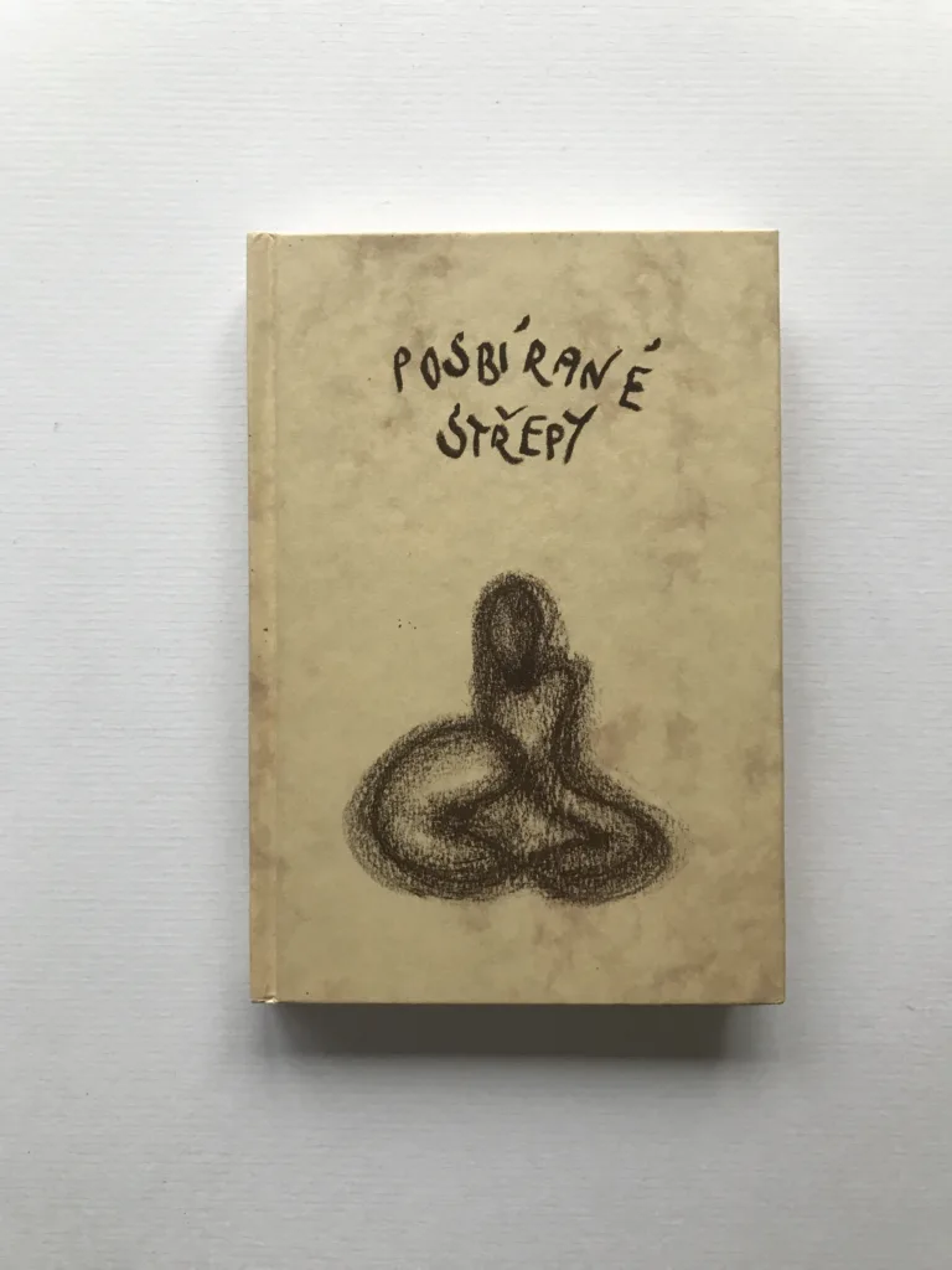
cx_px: 476
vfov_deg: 63.4
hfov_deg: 49.7
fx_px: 1027
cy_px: 635
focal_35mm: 28
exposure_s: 1/25
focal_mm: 3.99
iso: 32
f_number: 1.8
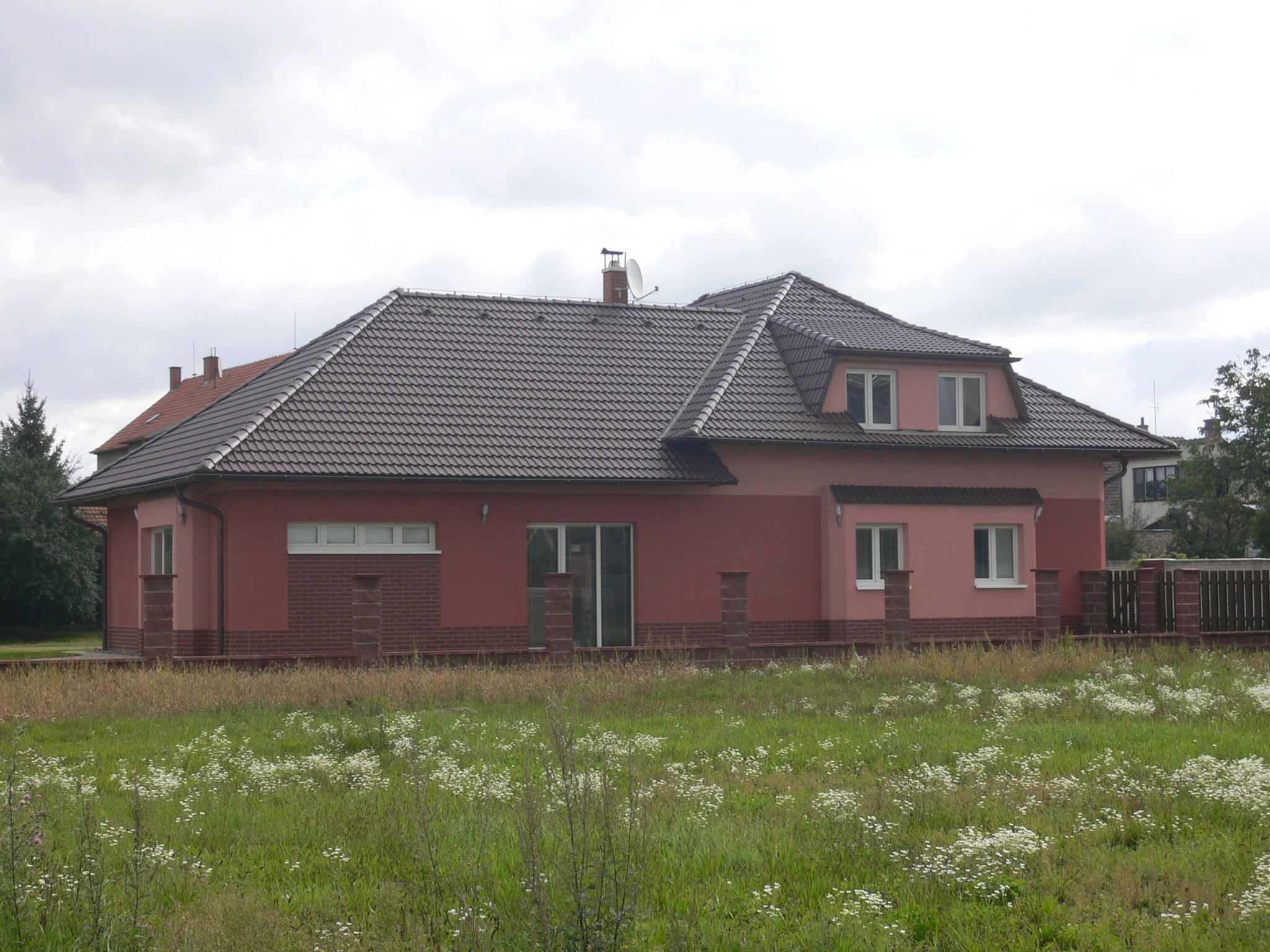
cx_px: 635
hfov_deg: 31.7
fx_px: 2238
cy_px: 476
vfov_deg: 24.0
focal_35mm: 61
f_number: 7.5
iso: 80
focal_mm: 10.1
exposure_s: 1/125
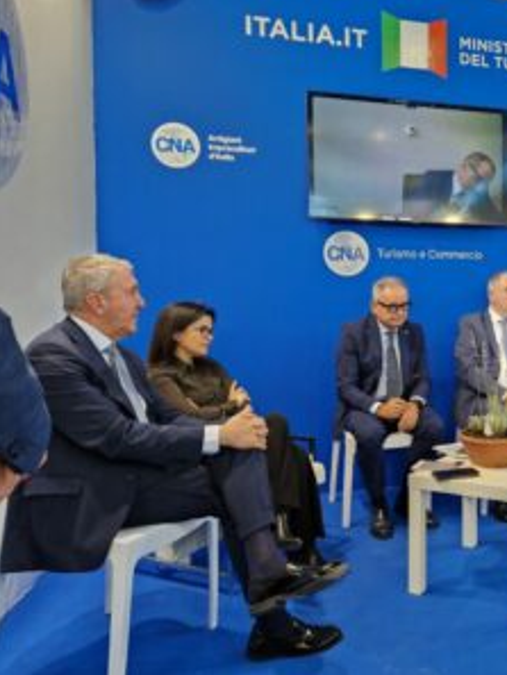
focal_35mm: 31
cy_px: 336
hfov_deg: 42.0
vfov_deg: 58.3
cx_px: 450
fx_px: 605
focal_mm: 5.4
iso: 160
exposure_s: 1/100
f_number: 1.8
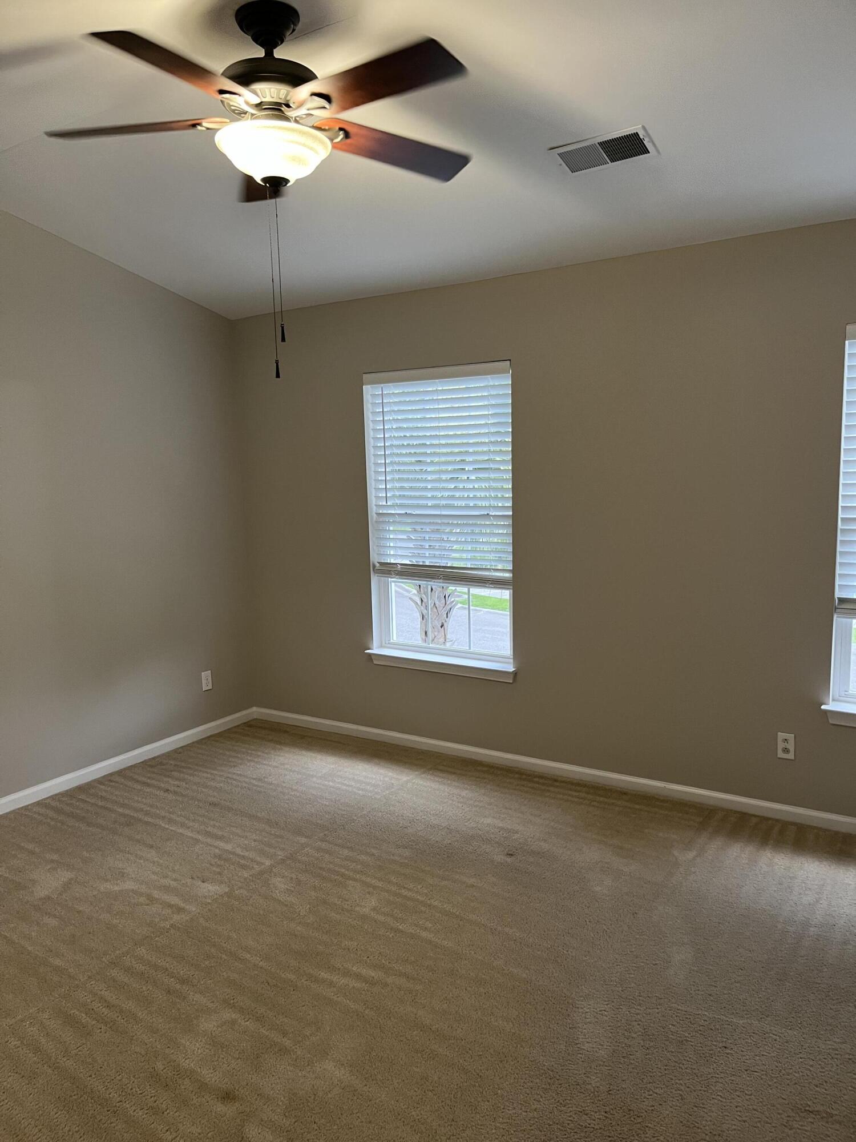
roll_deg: +2.6
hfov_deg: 53.1
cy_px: 571
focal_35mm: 26
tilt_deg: -7.2
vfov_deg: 67.3
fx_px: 857
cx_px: 428
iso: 125
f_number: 1.6
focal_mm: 5.1
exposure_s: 1/60
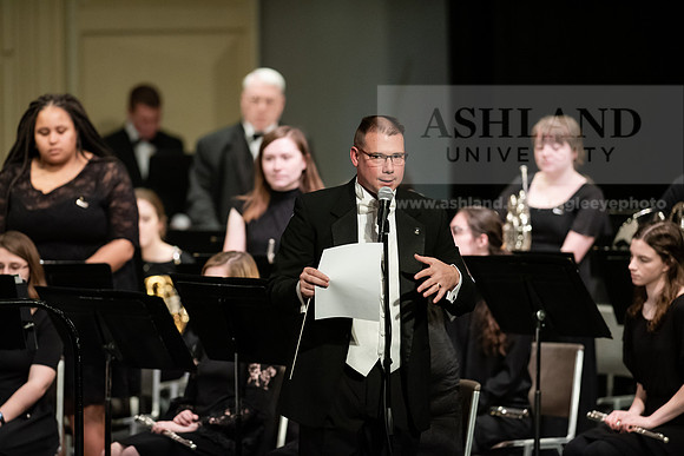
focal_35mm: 300
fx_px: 5701
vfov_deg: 4.6
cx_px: 342
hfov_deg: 6.9
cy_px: 228
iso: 4000
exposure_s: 1/250
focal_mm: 300
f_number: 3.2
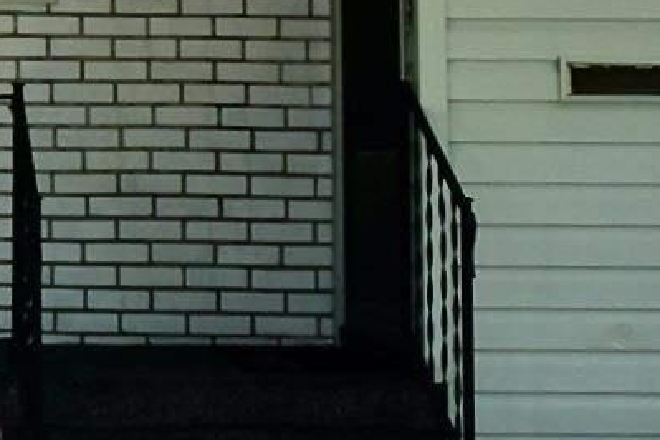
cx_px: -311
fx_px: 2951
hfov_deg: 12.2
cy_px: -251
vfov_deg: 8.3
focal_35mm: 161
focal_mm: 8.8
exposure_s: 1/250
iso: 100
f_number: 4
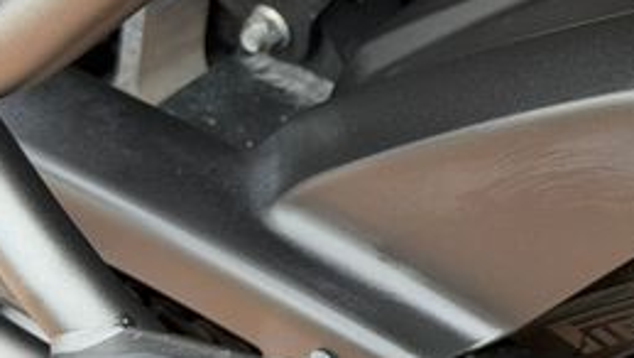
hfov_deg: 16.0
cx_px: 769
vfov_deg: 9.4
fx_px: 2170
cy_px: 211
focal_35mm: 129
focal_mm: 6.76
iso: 64
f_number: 1.78
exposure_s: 1/202
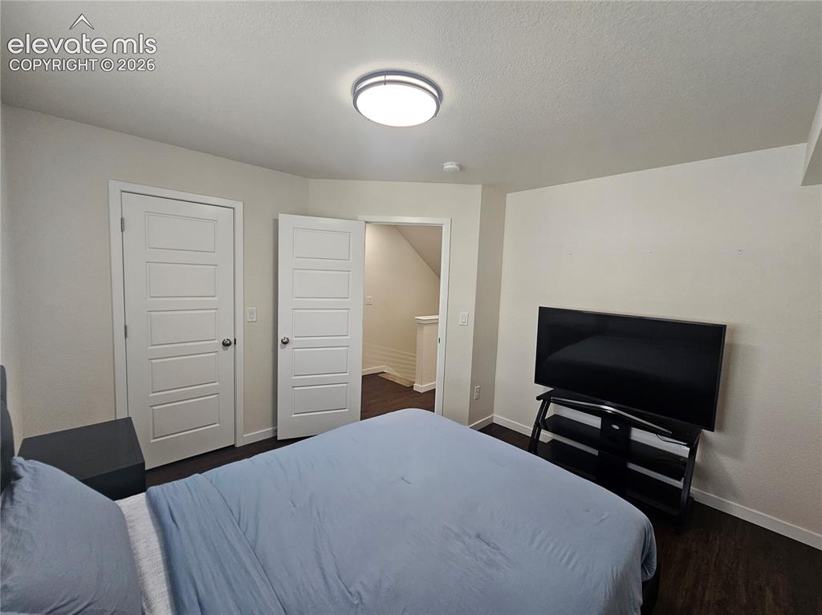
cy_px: 308
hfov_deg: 106.2
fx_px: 309
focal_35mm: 13
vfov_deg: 89.9
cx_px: 411
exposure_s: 1/60
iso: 80
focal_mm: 2.2
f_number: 2.2
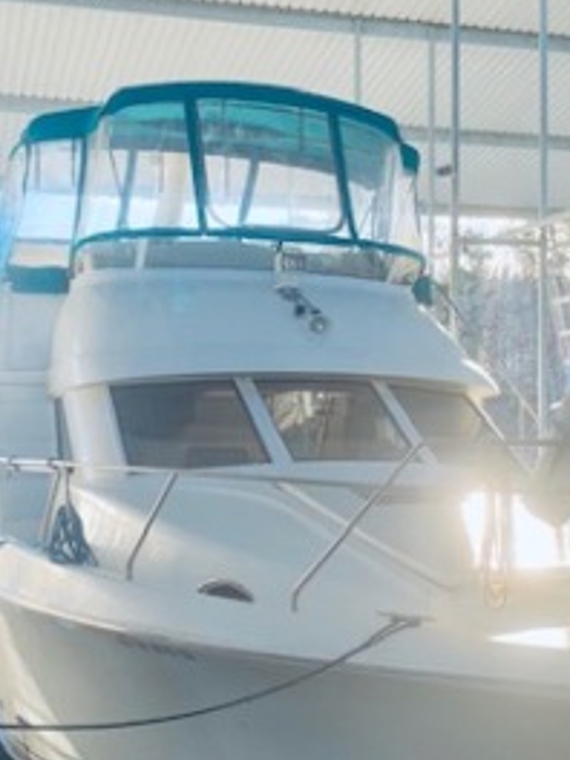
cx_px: 325
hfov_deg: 24.8
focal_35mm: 59
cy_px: 412
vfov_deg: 32.7
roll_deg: +0.4
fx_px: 1295
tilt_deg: +2.5
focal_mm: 4.25
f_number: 1.8
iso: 25
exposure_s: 1/259
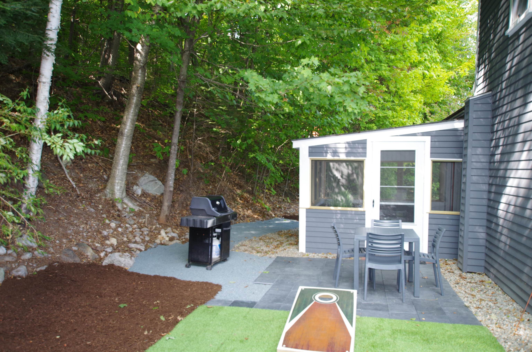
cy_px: 176
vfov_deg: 43.4
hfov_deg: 62.0
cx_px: 266
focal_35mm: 30
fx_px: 442
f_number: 3.5
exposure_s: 1/125
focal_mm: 20
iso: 400
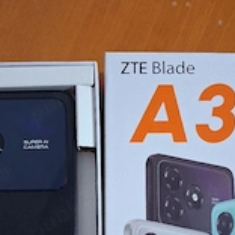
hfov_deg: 28.1
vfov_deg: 27.0
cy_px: 221
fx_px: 469
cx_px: 108
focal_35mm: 61
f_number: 1.8
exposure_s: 1/33
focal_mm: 4
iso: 640
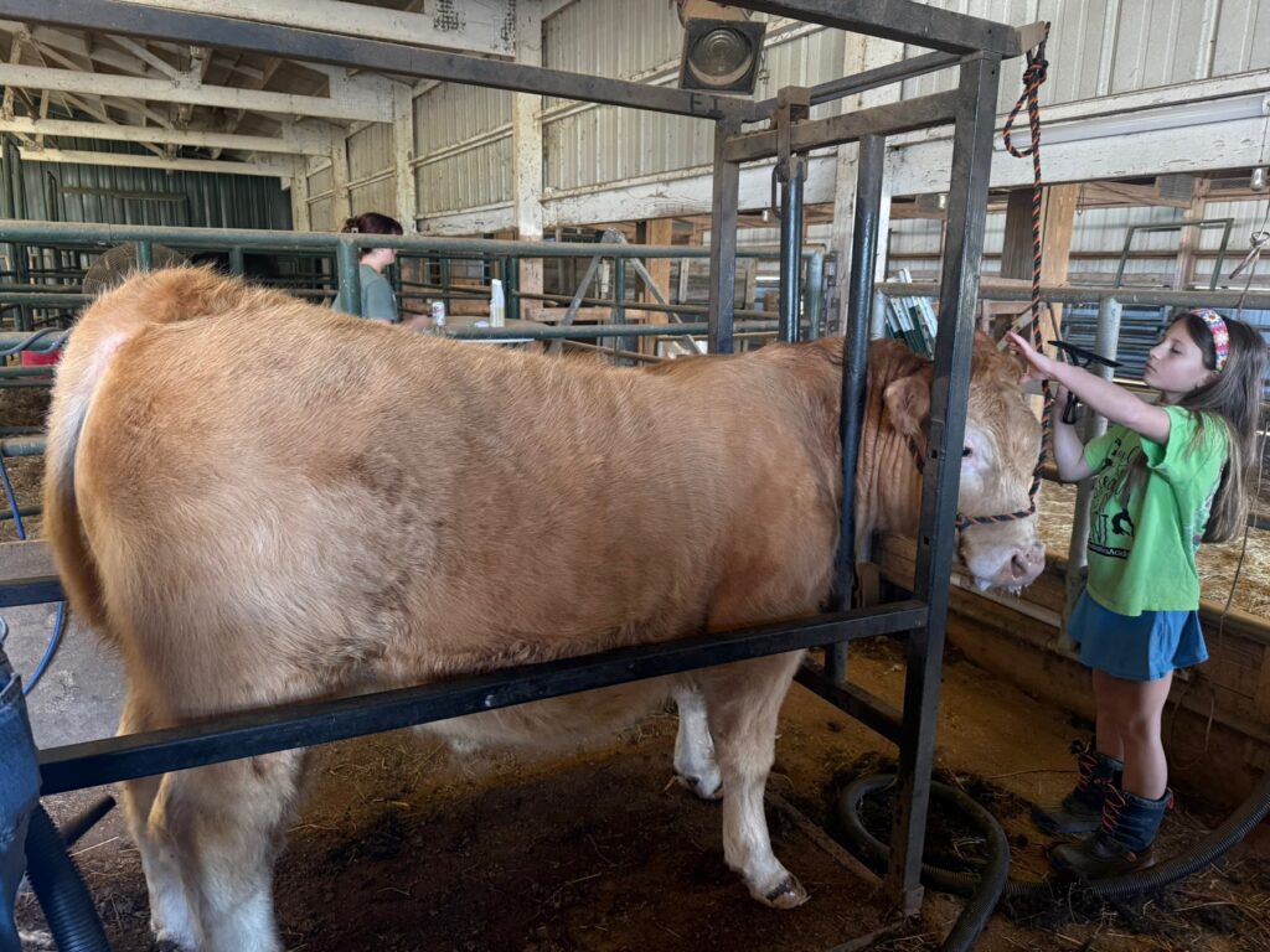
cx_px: 635
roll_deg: -0.8
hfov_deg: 71.6
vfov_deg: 56.8
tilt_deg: -13.2
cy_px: 476
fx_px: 881
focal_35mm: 24
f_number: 1.78
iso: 320
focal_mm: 6.76
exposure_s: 1/60
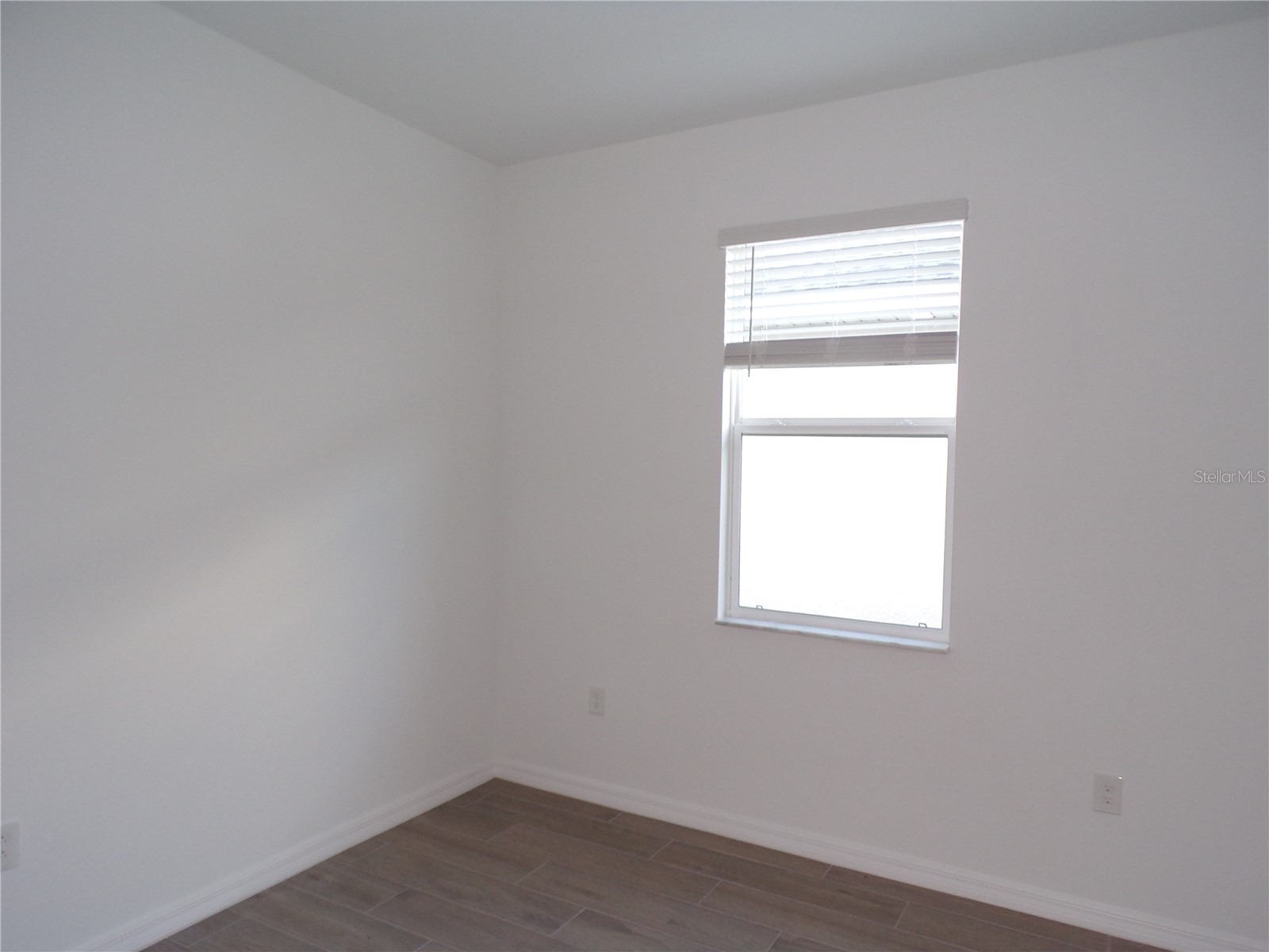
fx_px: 880
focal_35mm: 24
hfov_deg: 71.6
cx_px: 634
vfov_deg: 56.8
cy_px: 476
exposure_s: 1/34
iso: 147
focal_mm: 4.3
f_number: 3
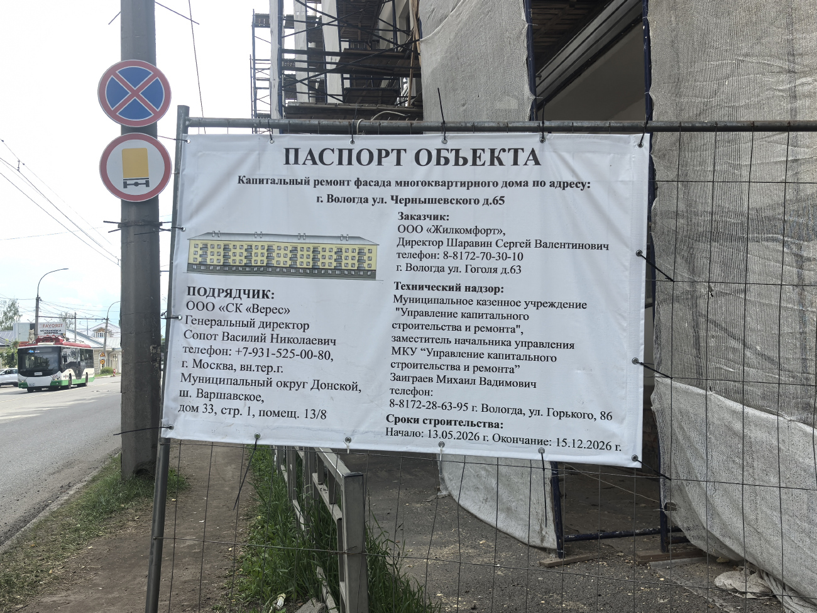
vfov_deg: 41.8
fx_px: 802
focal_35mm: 34
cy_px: 306
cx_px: 408
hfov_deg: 54.0
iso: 320
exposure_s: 1/4444
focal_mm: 6.98
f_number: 2
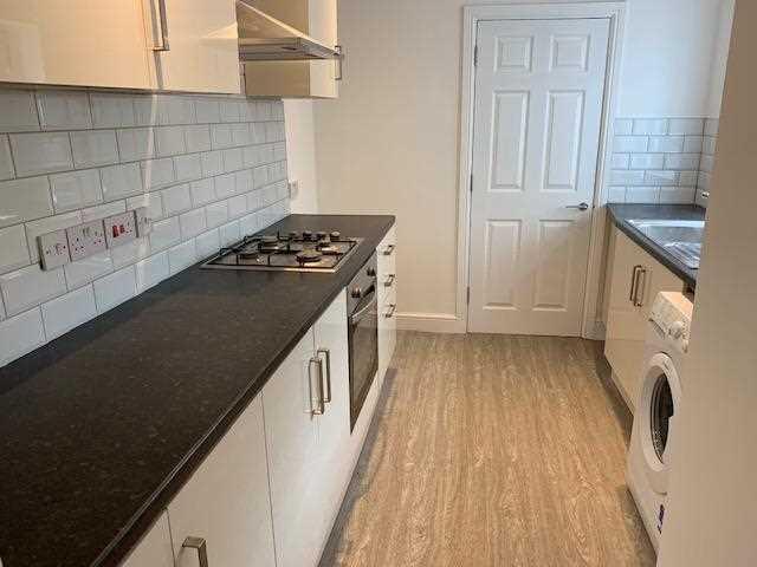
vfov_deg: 53.1
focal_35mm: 26
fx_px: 569
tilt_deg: -17.0
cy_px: 284
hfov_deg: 67.3
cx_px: 378
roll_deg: +0.3
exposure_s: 1/64
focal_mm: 4.25
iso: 100
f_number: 1.8
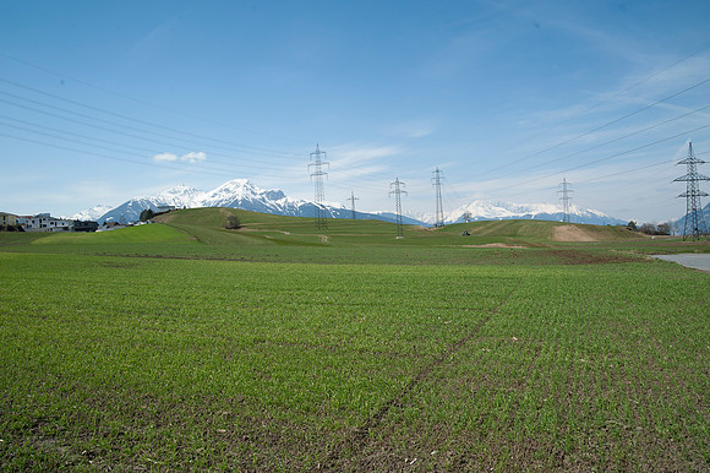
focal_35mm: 28
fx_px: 552
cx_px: 355
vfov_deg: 46.4
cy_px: 236
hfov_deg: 65.5
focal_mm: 28
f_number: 11
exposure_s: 1/500
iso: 200
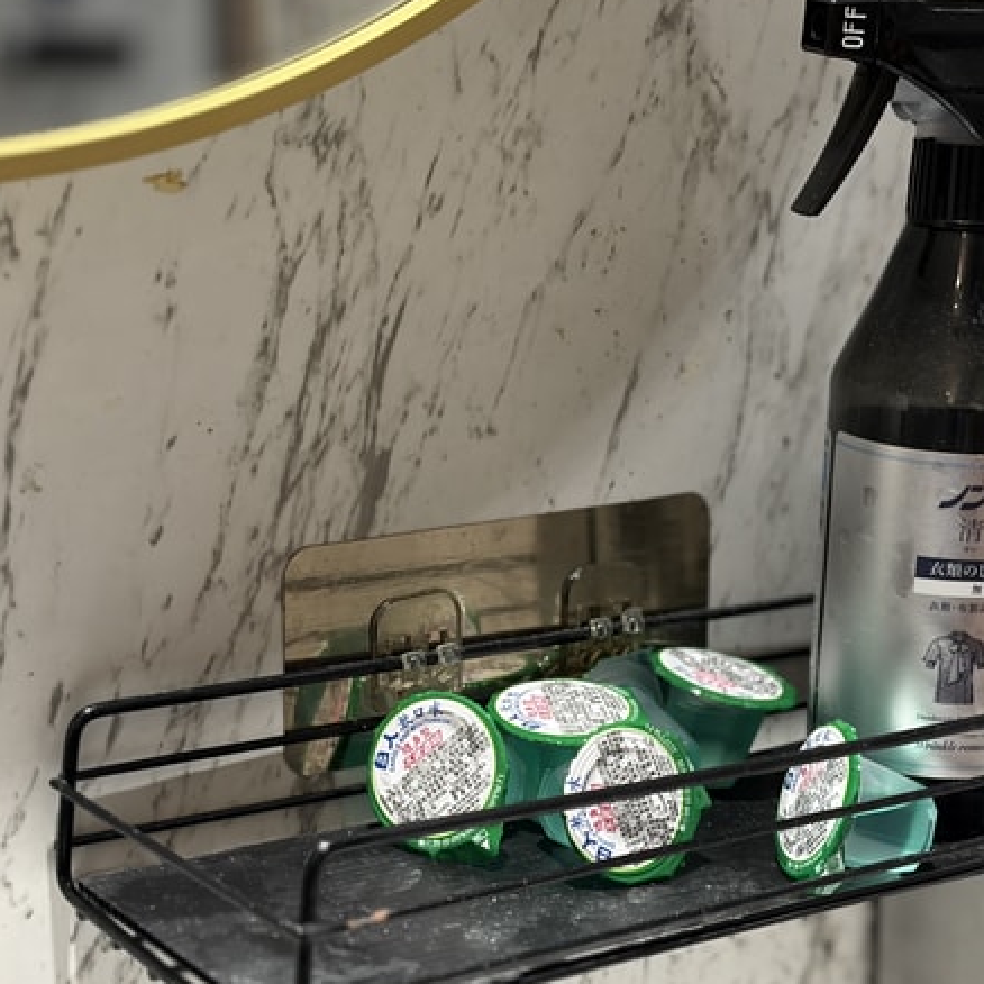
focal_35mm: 84
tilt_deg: -11.2
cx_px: 591
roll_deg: -0.5
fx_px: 2701
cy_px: 535
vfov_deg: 20.6
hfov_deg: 20.6
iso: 125
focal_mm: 5.96
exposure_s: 1/40
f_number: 1.6
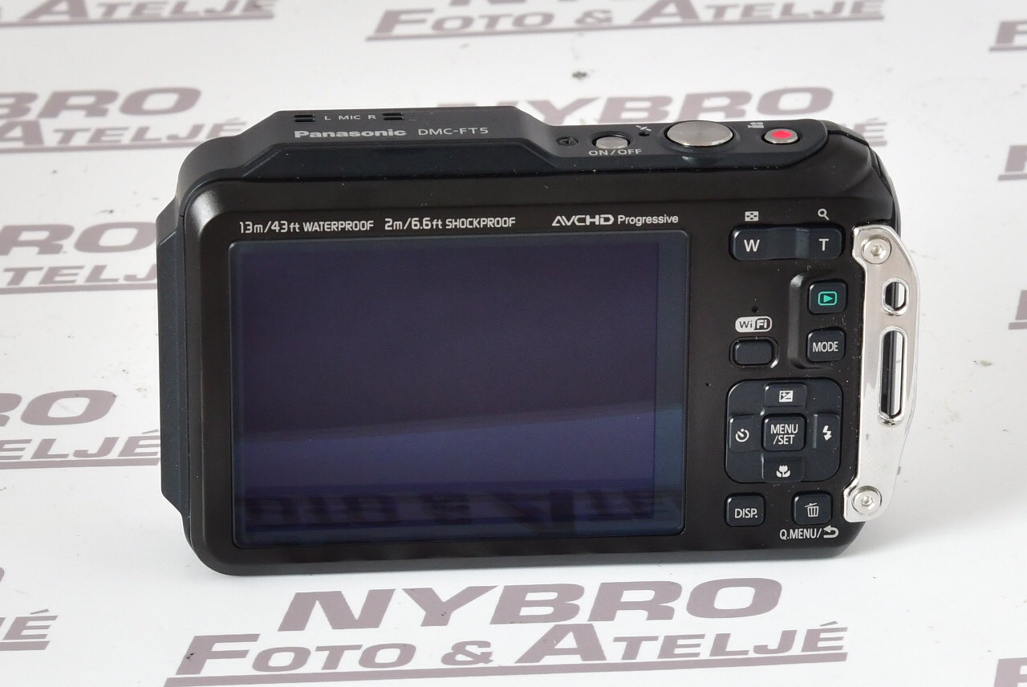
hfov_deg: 36.2
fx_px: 1570
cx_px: 514
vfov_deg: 24.7
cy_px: 344
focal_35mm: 55
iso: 800
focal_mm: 55
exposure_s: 1/60
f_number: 10
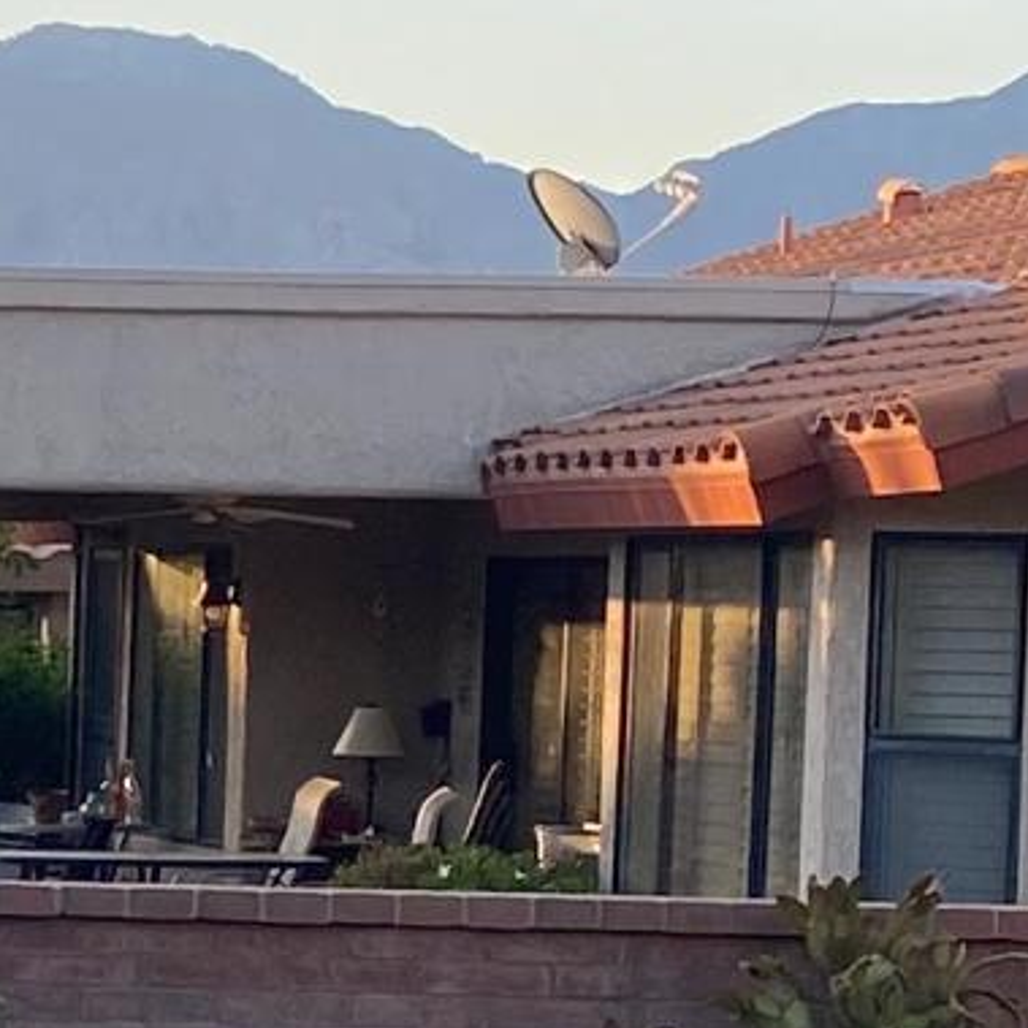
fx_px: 6115
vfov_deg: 9.6
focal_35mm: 182
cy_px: 947
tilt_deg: -3.2
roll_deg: -1.6
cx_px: -1147
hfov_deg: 9.0
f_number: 1.8
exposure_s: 1/822
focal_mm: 4.25
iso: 32
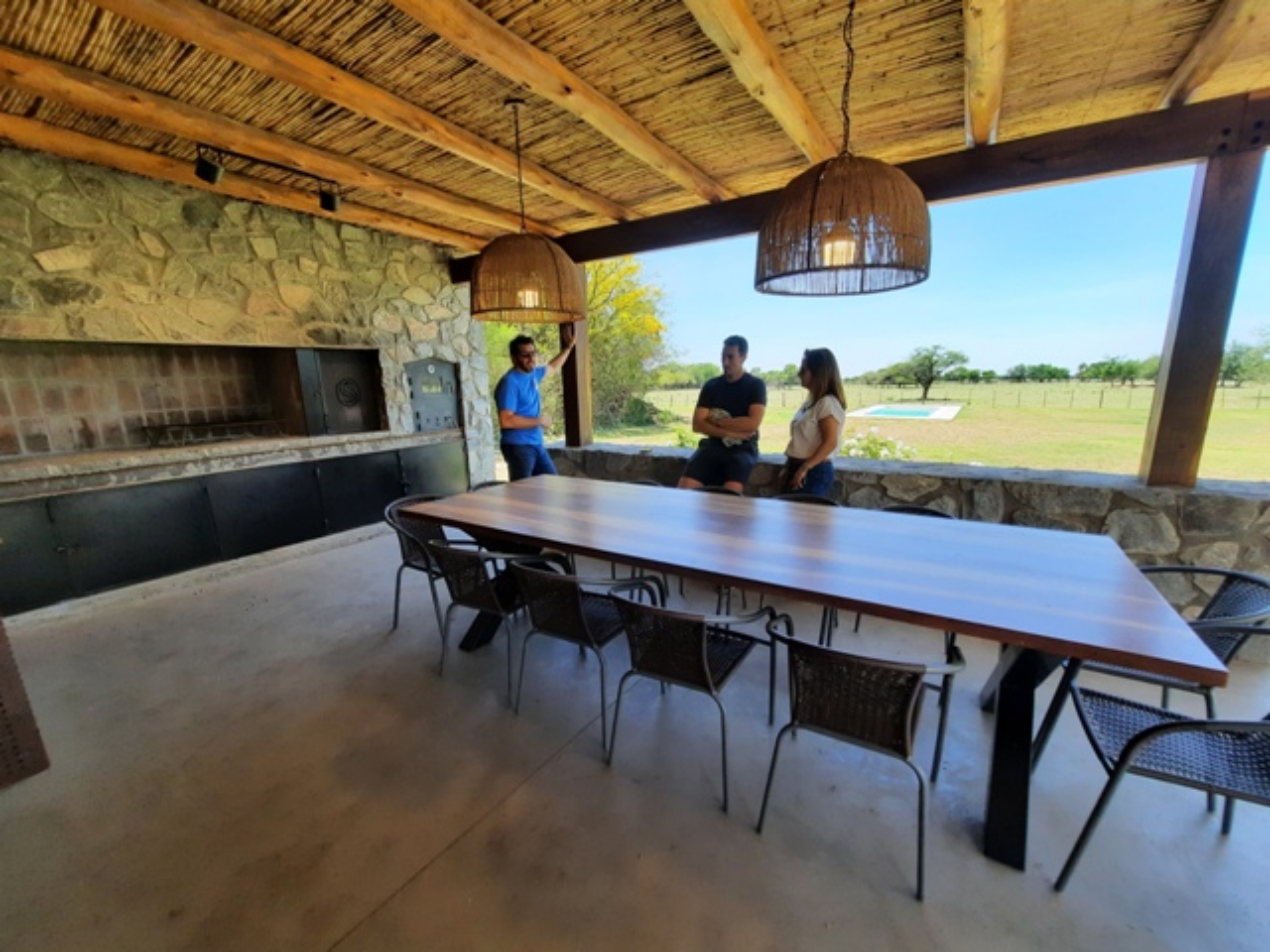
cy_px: 476
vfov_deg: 89.9
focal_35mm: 13
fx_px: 477
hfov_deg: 106.2
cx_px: 635
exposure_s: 1/418
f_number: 2.2
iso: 40
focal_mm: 1.74
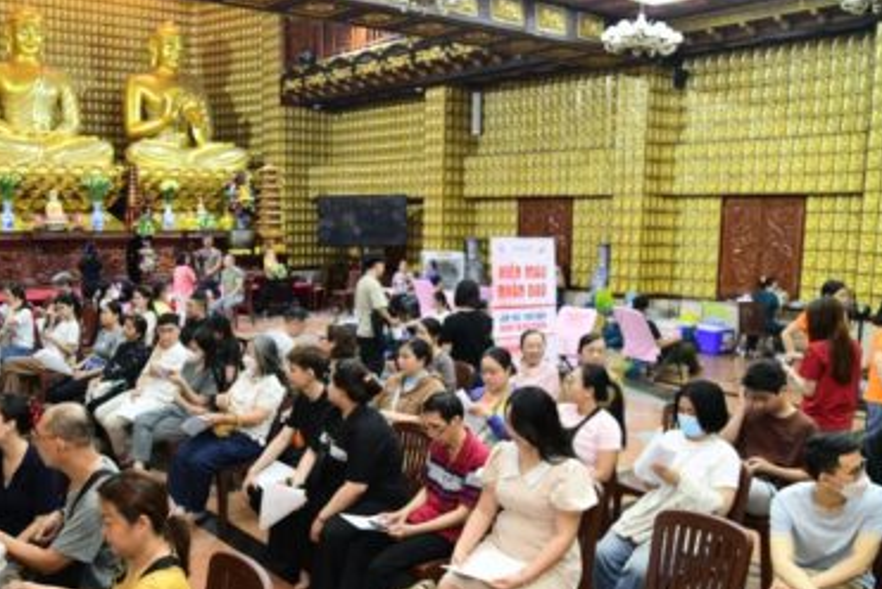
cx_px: 309
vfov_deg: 38.9
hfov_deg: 54.8
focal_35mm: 34
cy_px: 338
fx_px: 834
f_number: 4
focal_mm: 24
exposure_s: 1/250
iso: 6400
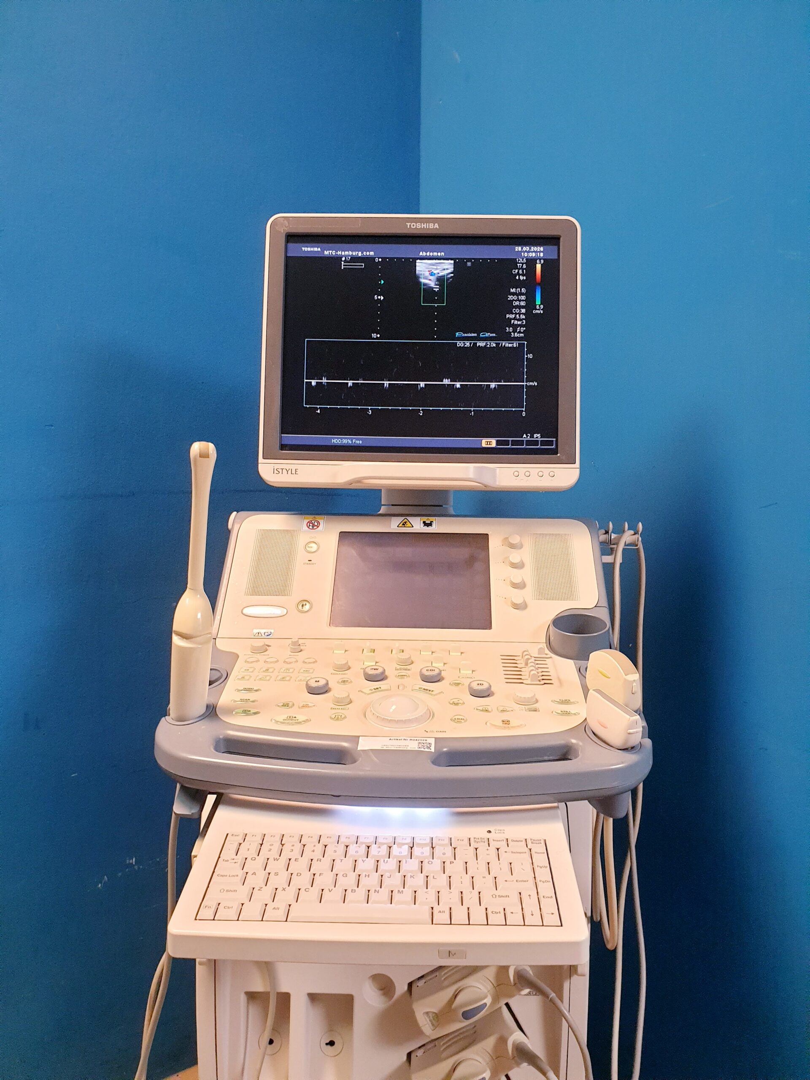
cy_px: 540
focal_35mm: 26
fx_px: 811
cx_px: 405
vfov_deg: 67.3
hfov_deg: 53.1
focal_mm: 4.3
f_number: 2.4
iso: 320
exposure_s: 1/60
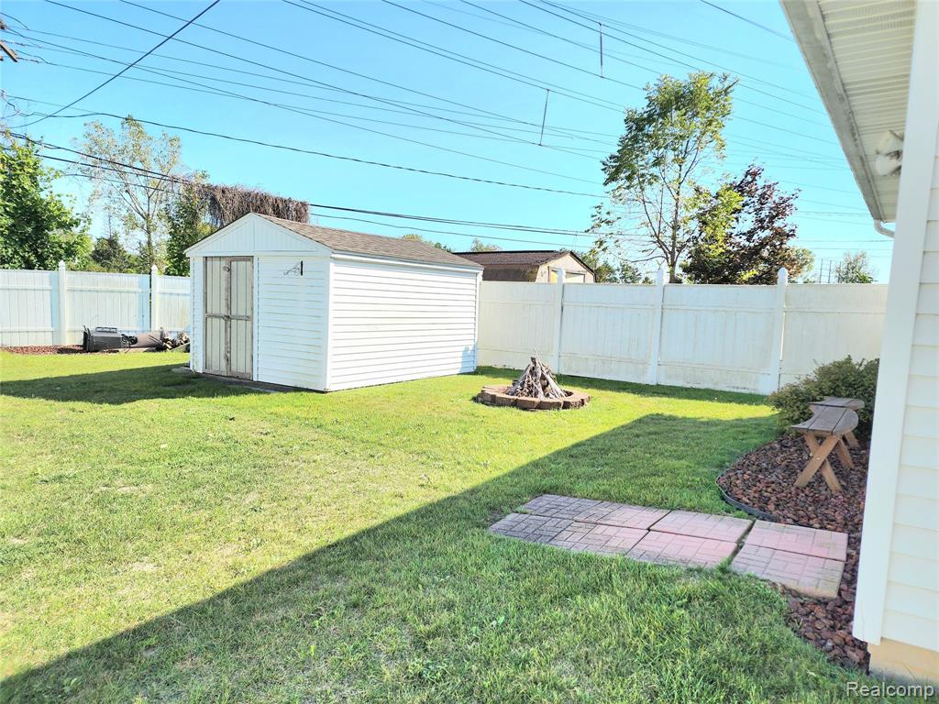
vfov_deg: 58.9
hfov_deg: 73.9
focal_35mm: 23
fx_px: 624
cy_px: 352
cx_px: 470
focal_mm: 6.4
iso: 12
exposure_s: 1/1111
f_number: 1.8
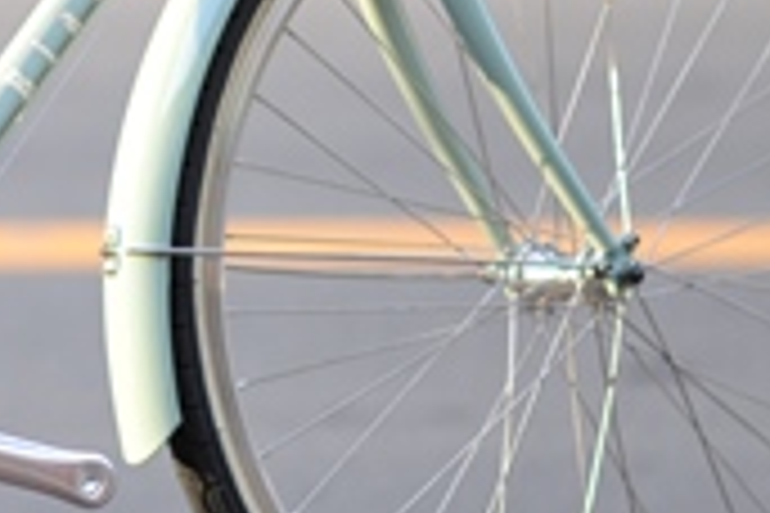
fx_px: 6823
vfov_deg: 4.3
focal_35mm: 319
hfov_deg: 6.4
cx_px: -261
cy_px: -32
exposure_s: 1/250
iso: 200
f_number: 1.8
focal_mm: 85
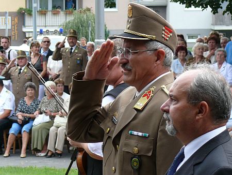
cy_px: 88
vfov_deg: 7.3
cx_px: 116
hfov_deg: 9.7
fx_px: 1361
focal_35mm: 203
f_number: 4
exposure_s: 1/200
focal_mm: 24.1
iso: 100
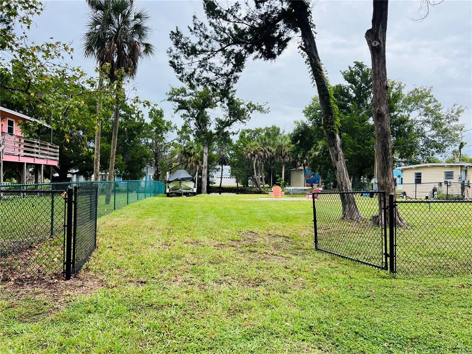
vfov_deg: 53.1
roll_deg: -0.5
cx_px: 236
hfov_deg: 67.3
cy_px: 177
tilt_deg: +1.4
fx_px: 355
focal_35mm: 26
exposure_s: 1/1431
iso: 50
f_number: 1.5
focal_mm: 5.7
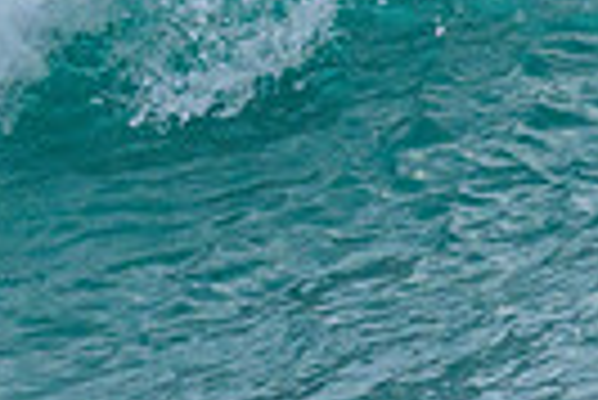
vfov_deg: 0.3
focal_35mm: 4407
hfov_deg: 0.5
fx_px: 73284
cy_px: -55
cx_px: -1021
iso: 1600
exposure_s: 1/2000
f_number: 11
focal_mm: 800
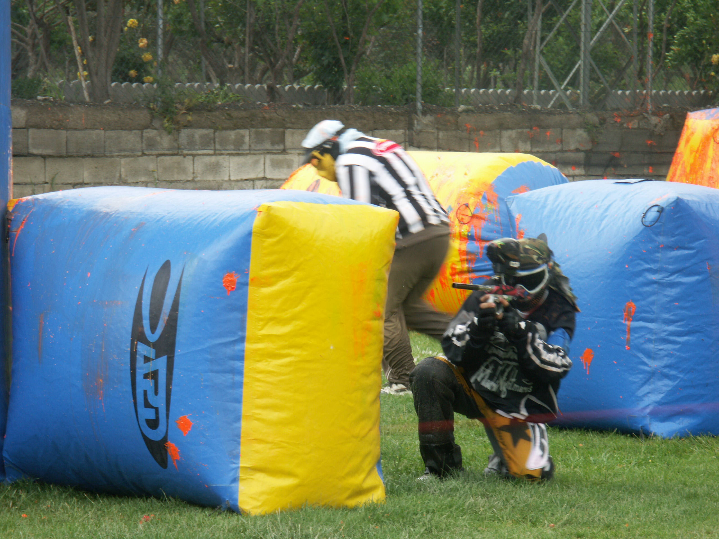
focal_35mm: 200
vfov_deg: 7.4
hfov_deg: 9.9
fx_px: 4154
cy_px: 270
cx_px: 360
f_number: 7.1
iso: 64
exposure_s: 1/60
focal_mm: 50.8
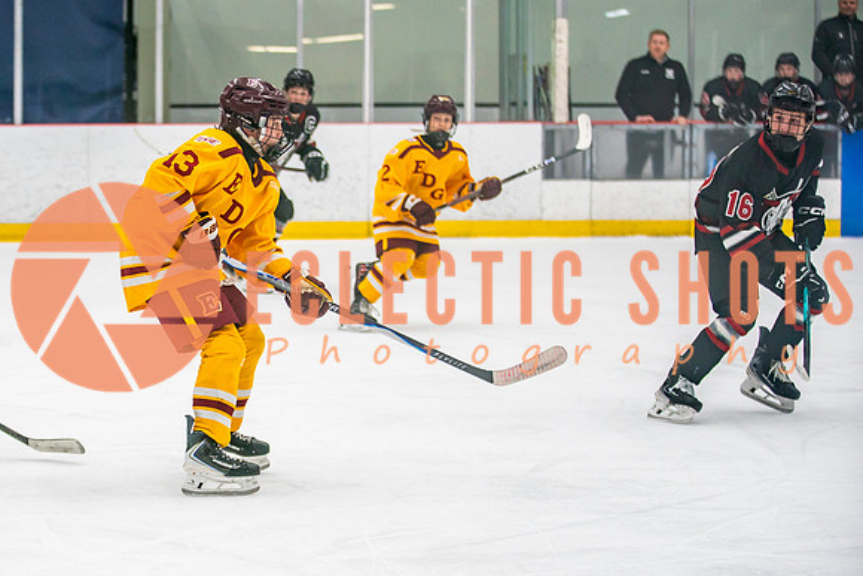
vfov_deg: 11.5
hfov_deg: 17.0
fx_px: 2868
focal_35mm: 120
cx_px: 218
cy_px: 307
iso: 800
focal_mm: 80
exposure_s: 1/640
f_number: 2.8
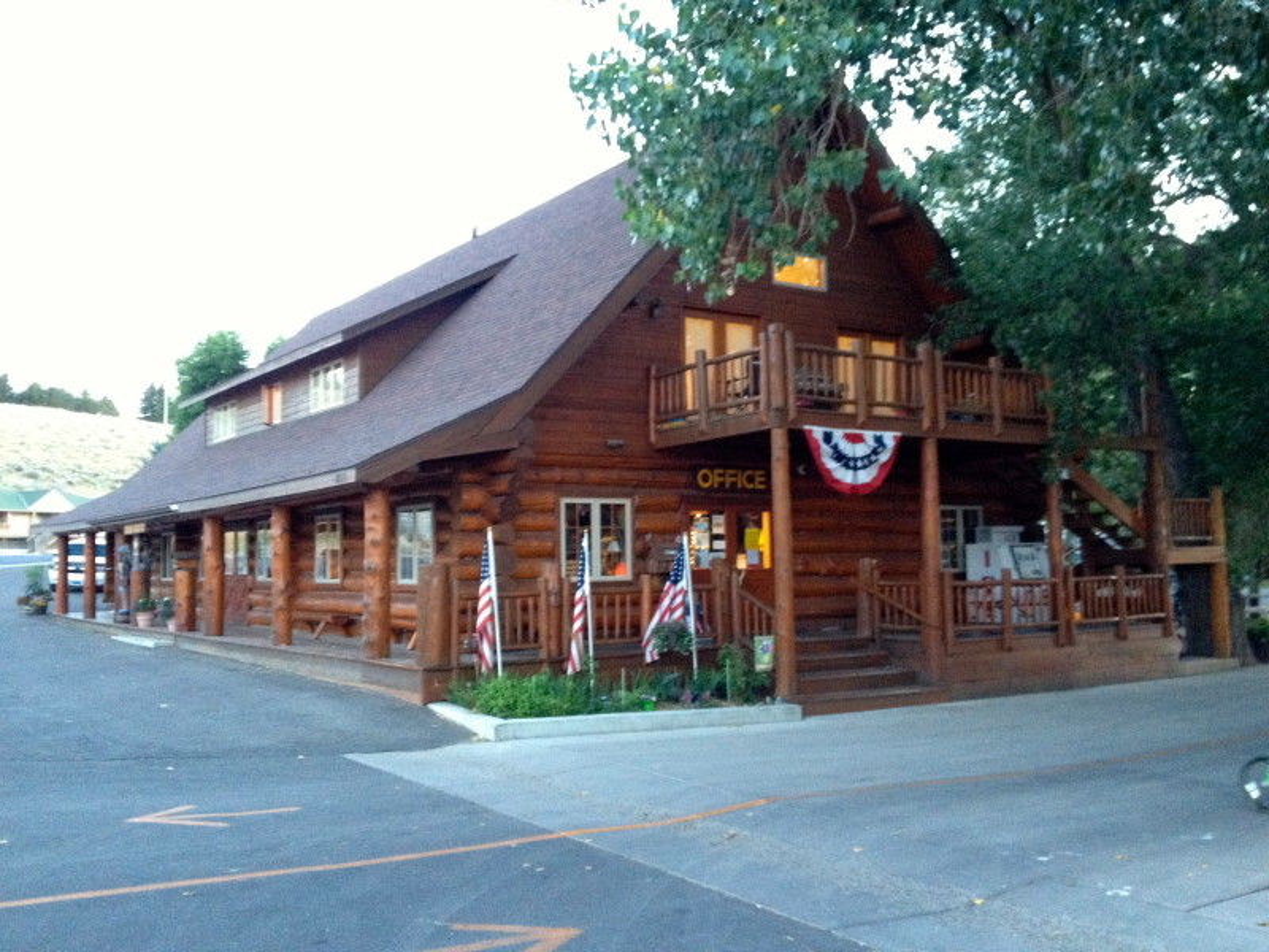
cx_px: 634
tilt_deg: +3.9
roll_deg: +1.5
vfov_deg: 40.7
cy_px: 476
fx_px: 1283
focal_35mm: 35
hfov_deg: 52.6
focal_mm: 4.28
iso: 320
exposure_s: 1/15
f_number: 2.4
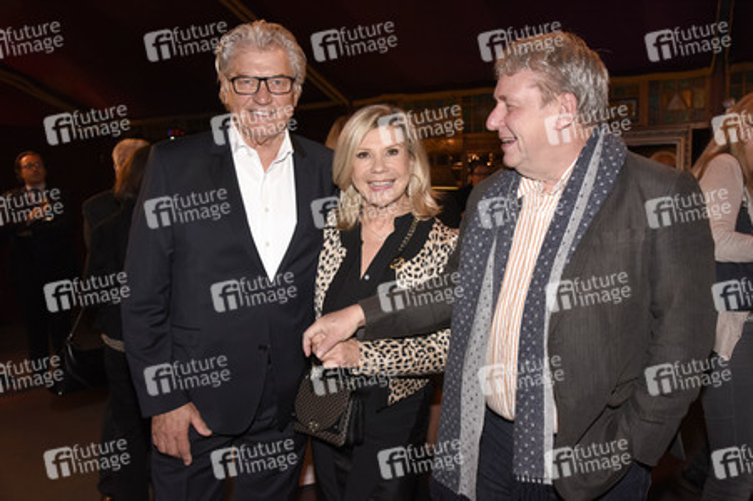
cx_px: 376
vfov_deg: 41.1
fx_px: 669
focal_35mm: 32
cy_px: 250
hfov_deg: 58.8
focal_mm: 32
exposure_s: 1/60
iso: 2500
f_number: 6.3
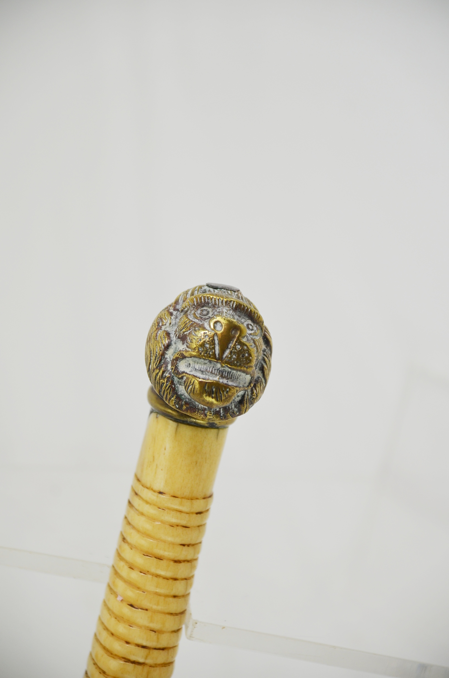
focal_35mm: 202
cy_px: 339
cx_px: 224
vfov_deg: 10.2
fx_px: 3805
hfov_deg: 6.8
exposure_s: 1/250
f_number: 5.6
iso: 400
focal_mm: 135
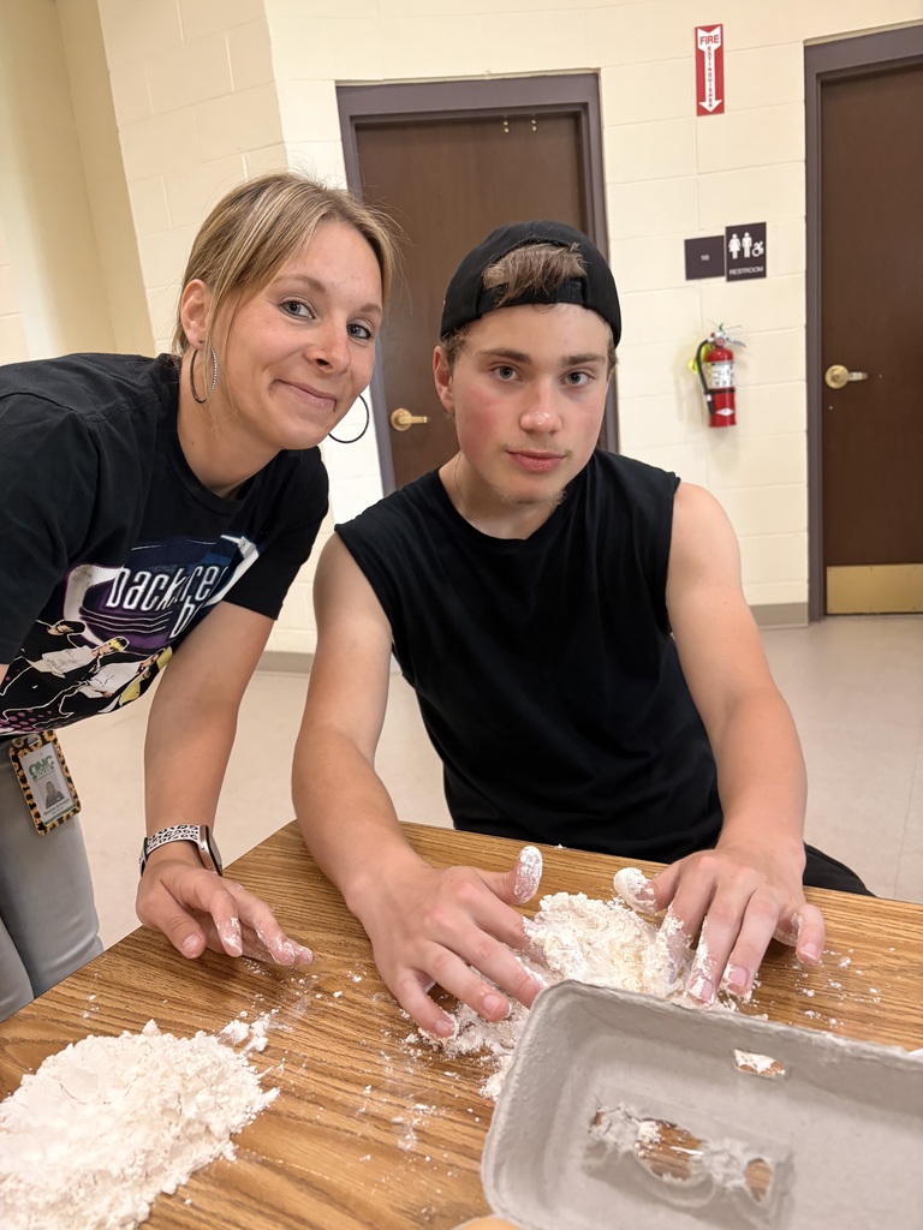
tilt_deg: -12.1
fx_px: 924
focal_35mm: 26
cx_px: 462
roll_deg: +4.9
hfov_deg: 53.1
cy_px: 615
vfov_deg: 67.3
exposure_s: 1/60
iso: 250
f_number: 1.6
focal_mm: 5.96
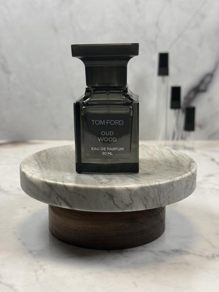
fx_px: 405
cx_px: 110
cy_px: 146
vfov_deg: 39.7
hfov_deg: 30.3
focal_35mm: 48
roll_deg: -0.9
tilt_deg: -11.5
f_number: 1.78
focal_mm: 6.76
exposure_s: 1/120
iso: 64
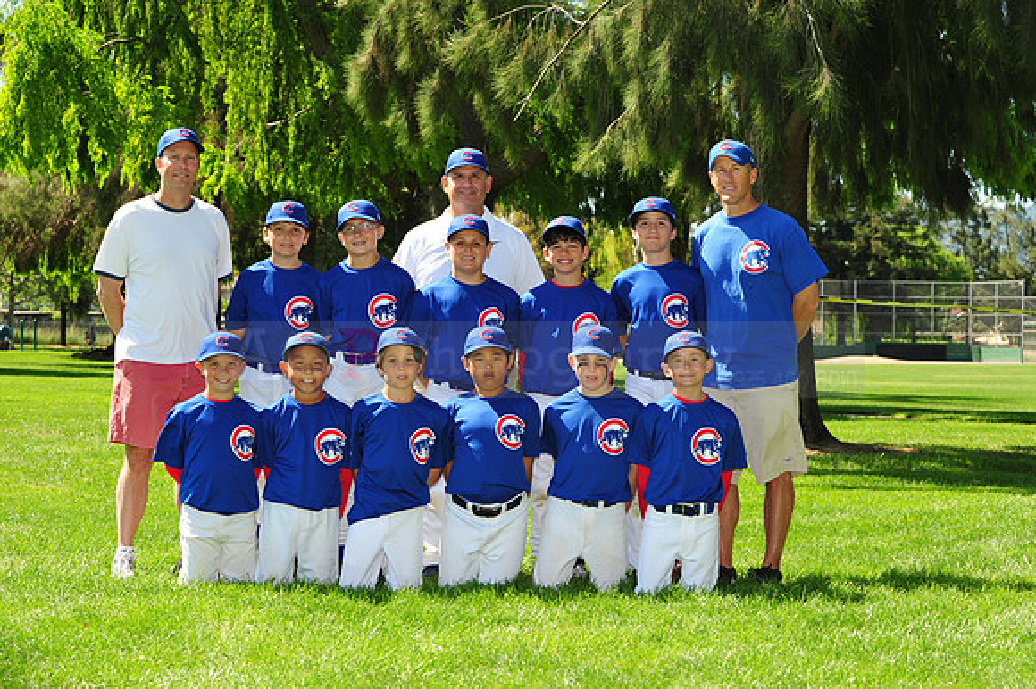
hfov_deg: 25.4
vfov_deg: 17.0
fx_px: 2301
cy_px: 344
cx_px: 518
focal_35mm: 80
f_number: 8
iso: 200
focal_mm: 80
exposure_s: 1/250
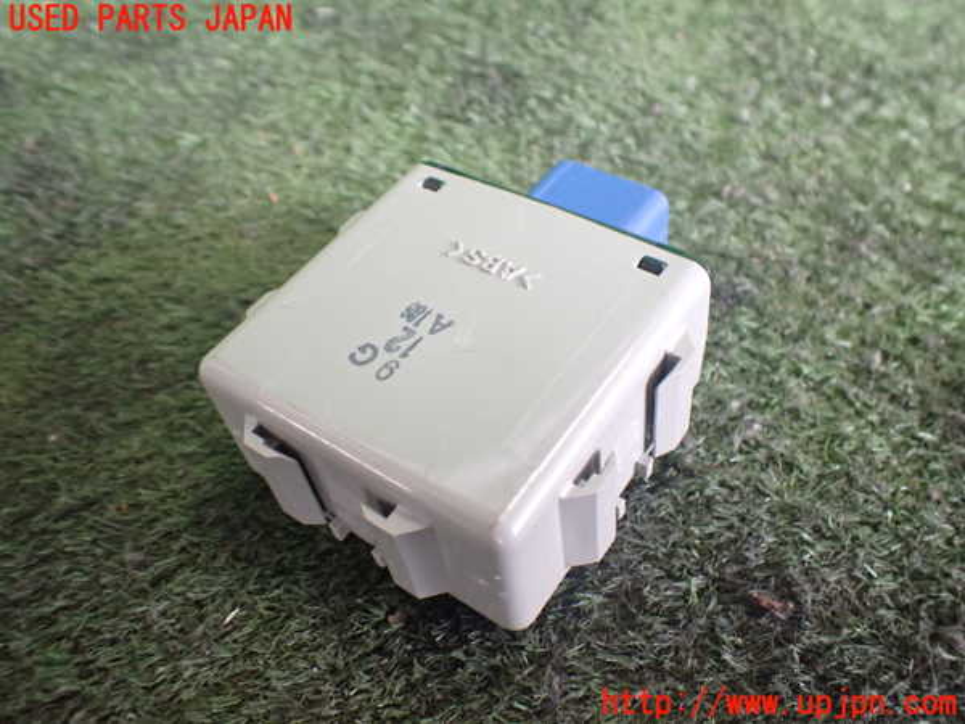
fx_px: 836
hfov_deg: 60.0
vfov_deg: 46.8
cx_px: 482
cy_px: 362
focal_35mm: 30
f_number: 2.3
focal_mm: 5.4
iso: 800
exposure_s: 1/125
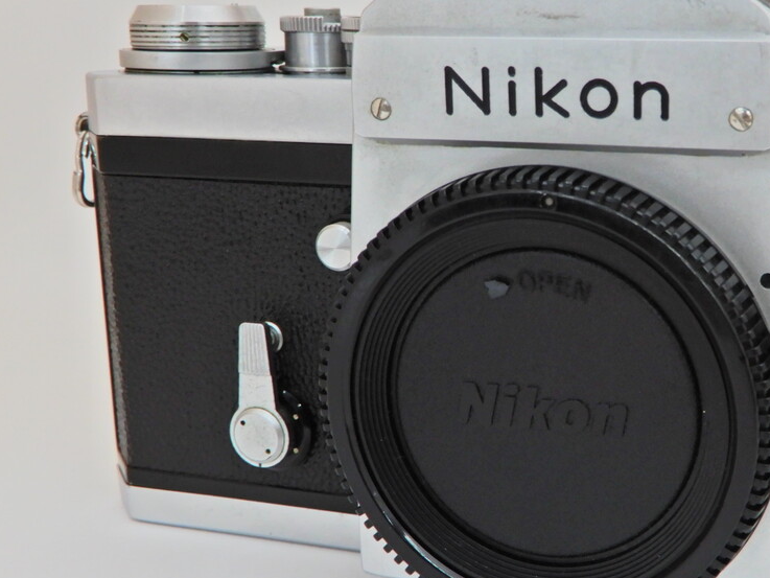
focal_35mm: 57
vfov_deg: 25.7
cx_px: 606
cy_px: 286
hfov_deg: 32.9
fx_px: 1268
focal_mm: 6.2
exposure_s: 1/30
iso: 160
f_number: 4
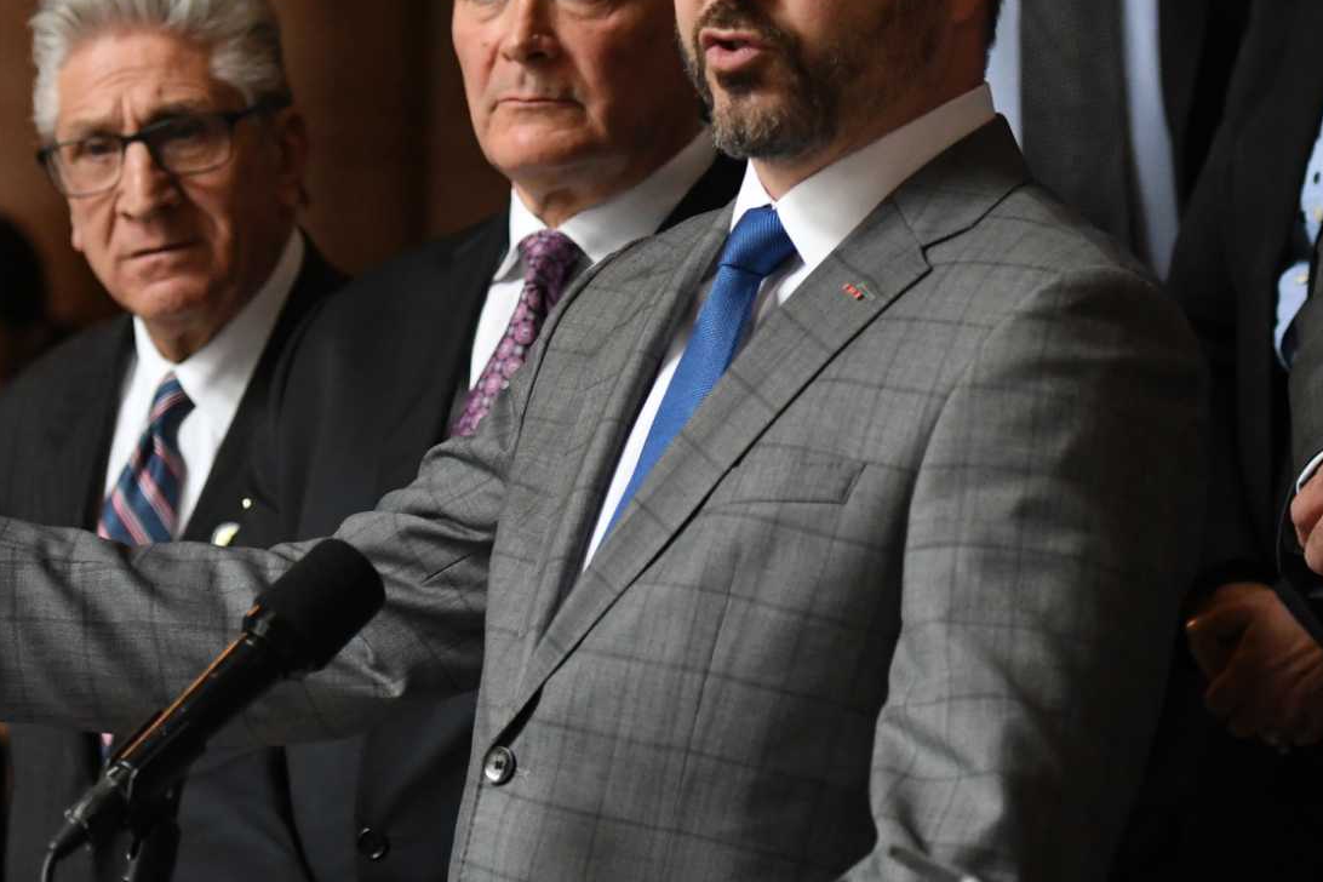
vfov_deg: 7.0
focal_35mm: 197
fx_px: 7239
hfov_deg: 10.4
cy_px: 177
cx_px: 771
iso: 3200
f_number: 2.8
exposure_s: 1/800
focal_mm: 70
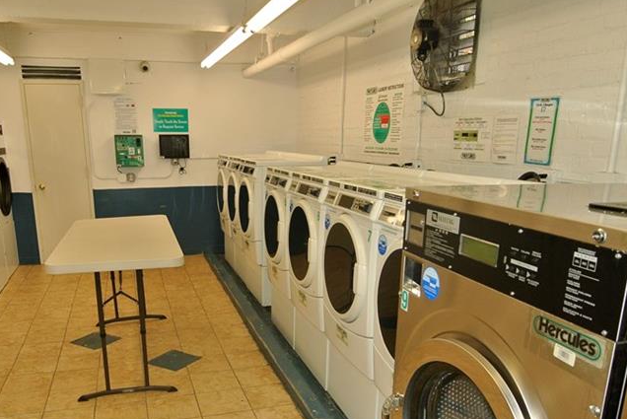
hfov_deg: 63.3
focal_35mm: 29
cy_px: 265
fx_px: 505
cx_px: 264
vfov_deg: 44.6
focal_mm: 6.7
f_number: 3.5
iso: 125
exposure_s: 1/60
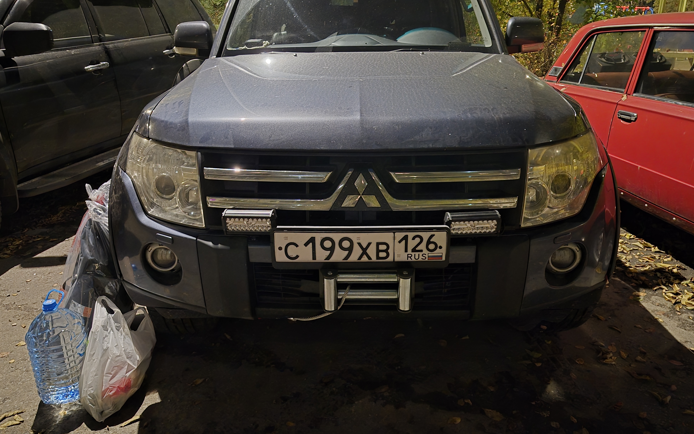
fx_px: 473
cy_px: 188
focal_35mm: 25
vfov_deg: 49.1
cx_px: 348
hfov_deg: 72.5
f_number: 1.8
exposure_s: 1/15
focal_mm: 5.4
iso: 2500
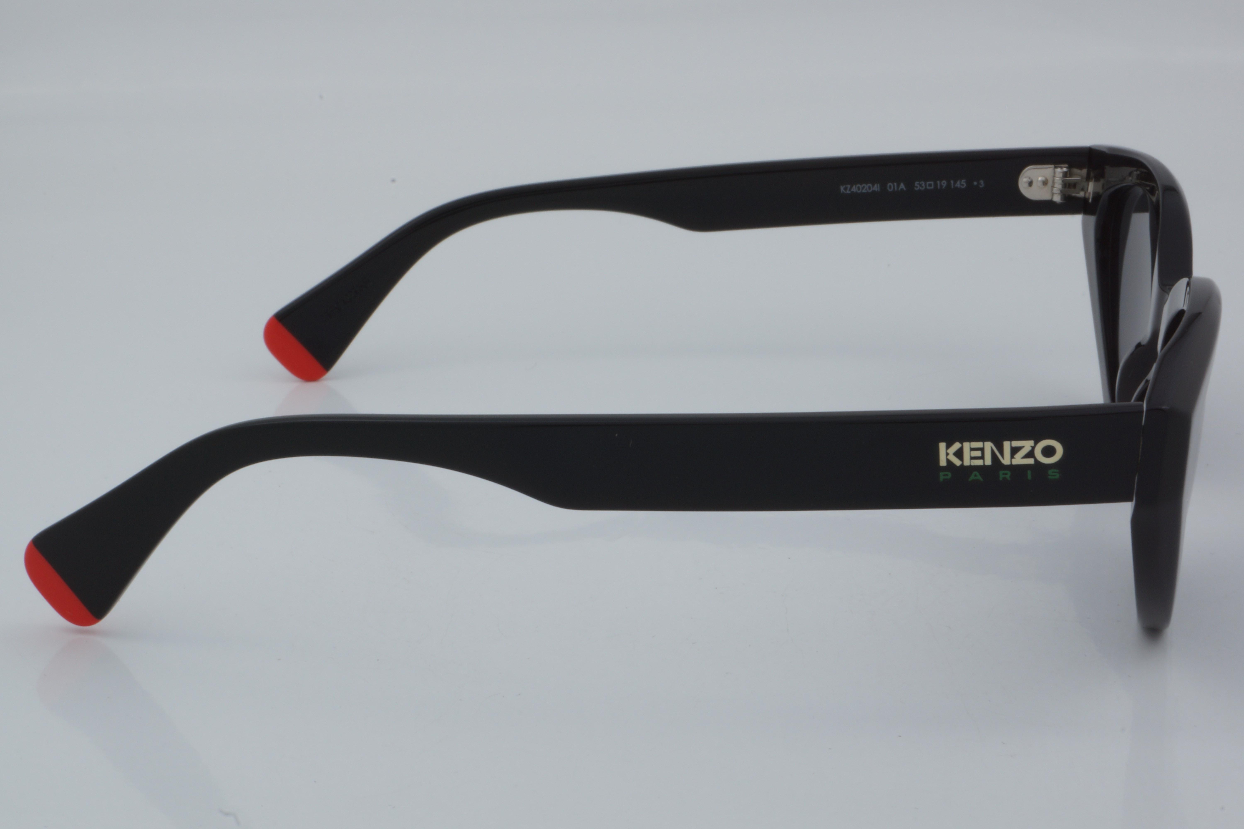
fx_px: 2591
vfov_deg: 18.2
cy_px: 414
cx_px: 622
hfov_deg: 27.0
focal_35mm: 75
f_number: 32
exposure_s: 1/4
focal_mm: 50
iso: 100
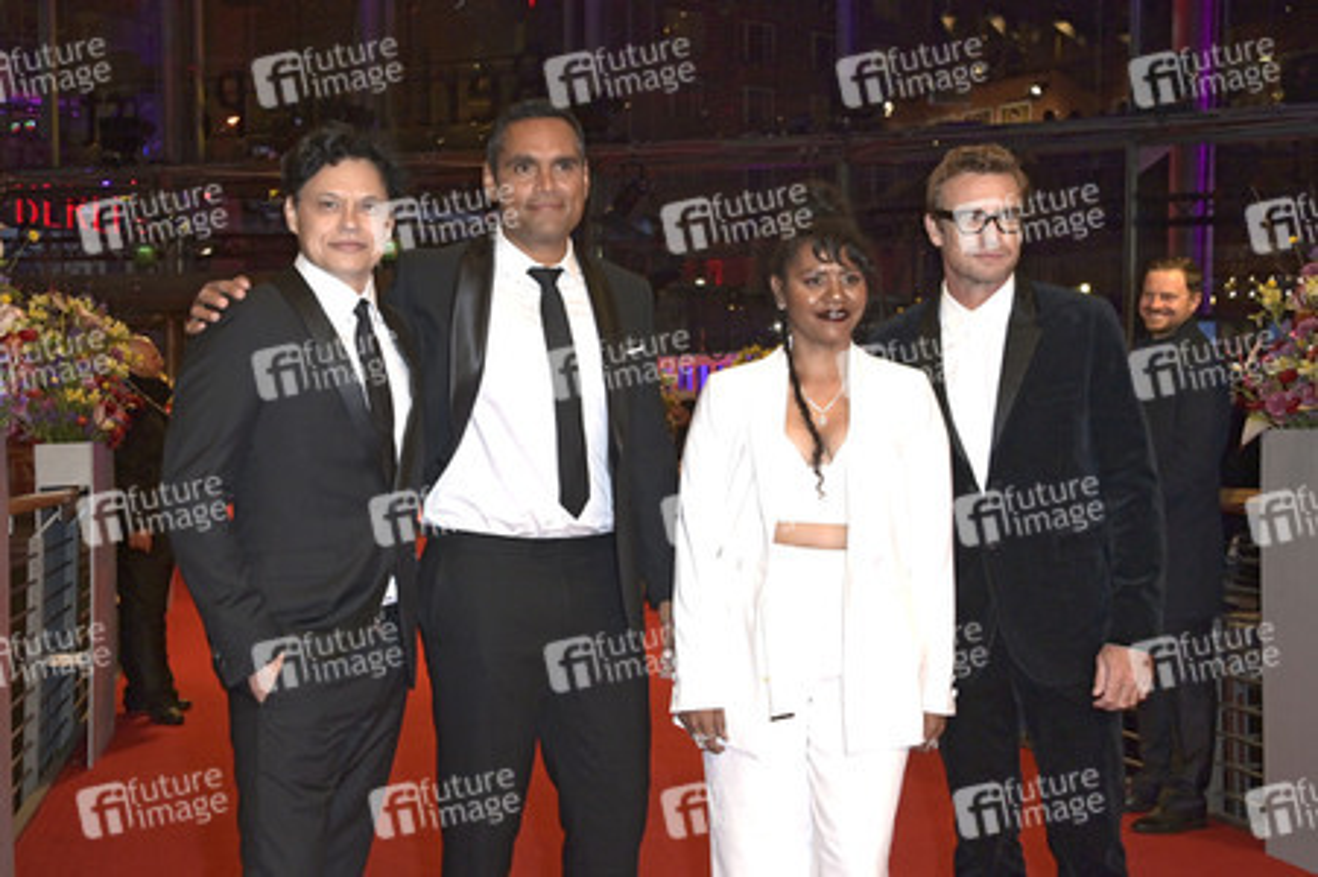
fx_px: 1646
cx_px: 659
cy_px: 438
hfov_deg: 43.6
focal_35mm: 45
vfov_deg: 29.8
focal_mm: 45
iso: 1250
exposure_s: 1/250
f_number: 6.3
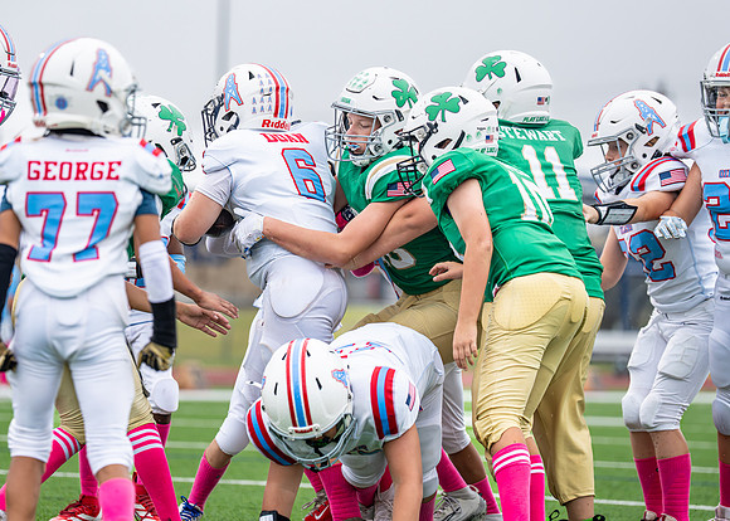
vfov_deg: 7.4
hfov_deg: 10.4
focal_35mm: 194
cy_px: 216
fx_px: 4020
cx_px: 303
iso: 500
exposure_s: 1/1000
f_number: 2.8
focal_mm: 151
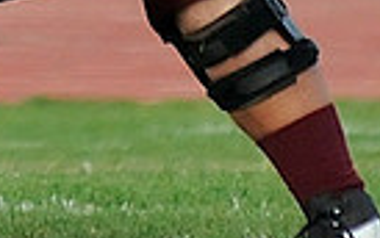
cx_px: -369
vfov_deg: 1.0
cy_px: -227
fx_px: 13397
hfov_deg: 1.6
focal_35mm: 1292
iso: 800
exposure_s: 1/800
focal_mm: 200
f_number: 3.2
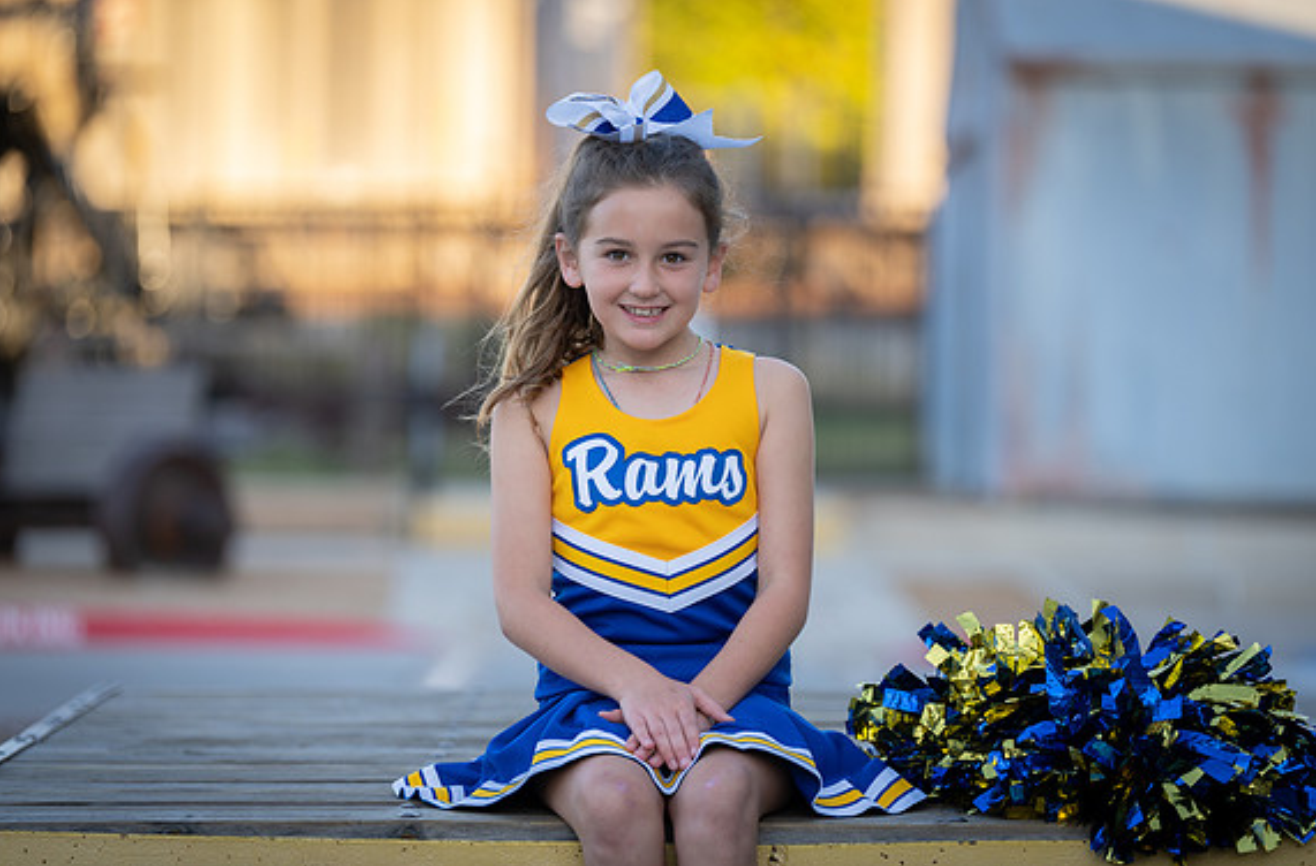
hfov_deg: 13.6
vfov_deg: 9.0
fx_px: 5535
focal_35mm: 152
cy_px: 451
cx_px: 679
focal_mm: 142
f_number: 2.8
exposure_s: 1/320
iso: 125
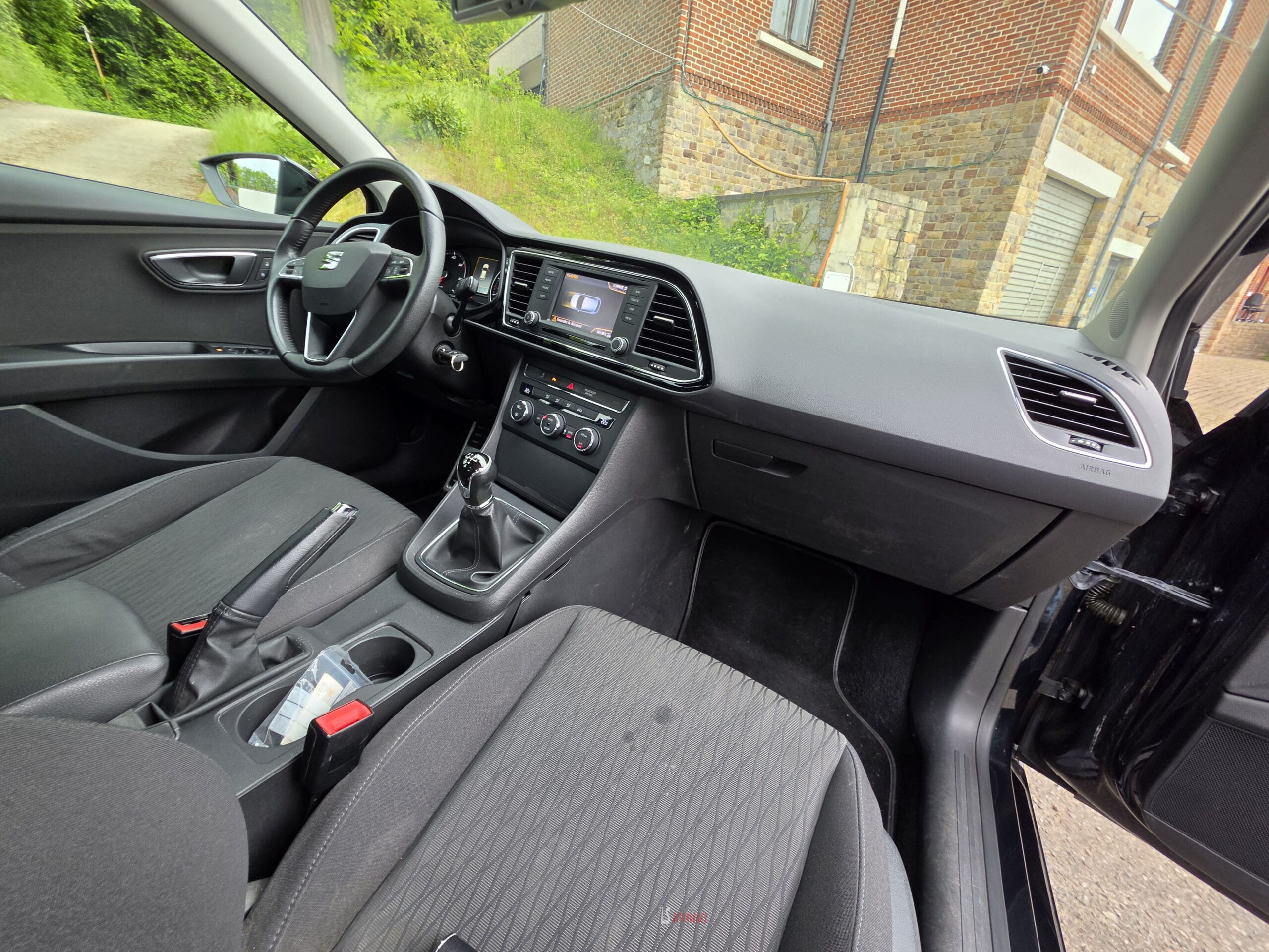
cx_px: 634
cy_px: 476
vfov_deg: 89.9
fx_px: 477
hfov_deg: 106.2
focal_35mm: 13
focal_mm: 2.2
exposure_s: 1/50
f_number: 1.9
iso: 50
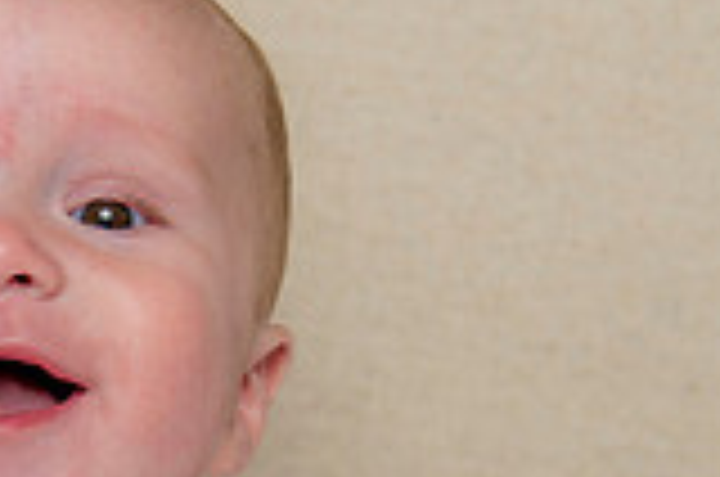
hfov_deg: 11.8
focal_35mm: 174
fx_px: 3473
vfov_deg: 7.8
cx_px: 76
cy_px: 630
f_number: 5
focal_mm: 48
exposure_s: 1/200
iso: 200
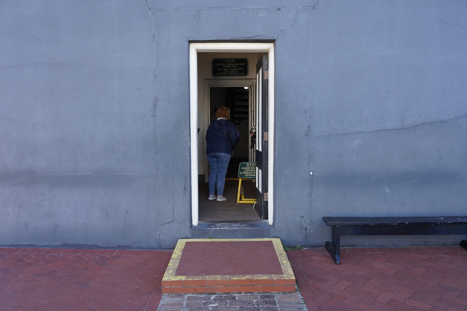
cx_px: 234
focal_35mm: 31
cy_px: 156
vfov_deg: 42.3
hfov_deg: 60.3
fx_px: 402
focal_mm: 31
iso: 400
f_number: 9
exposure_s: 1/100
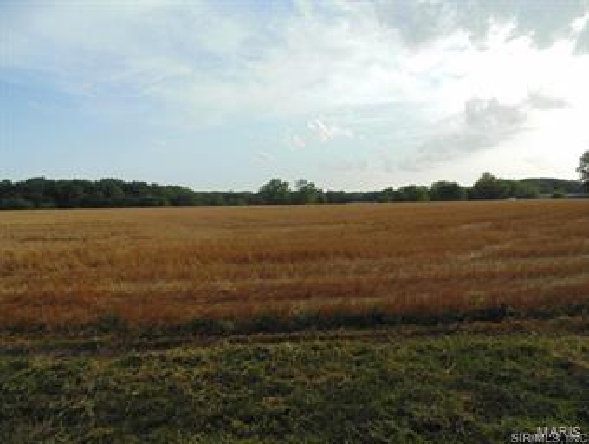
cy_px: 222
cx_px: 294
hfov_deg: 76.3
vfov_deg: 61.2
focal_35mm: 22
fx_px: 375
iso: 80
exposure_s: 1/640
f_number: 3.1
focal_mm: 4
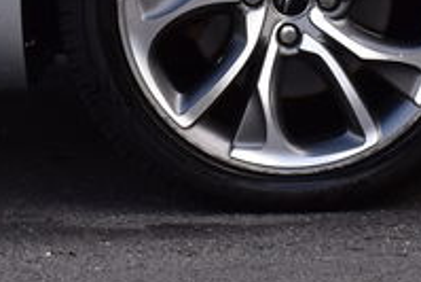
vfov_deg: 3.6
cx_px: 389
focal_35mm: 377
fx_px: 4412
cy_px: -270
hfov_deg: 5.5
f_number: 10
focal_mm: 50
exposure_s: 1/200
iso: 400
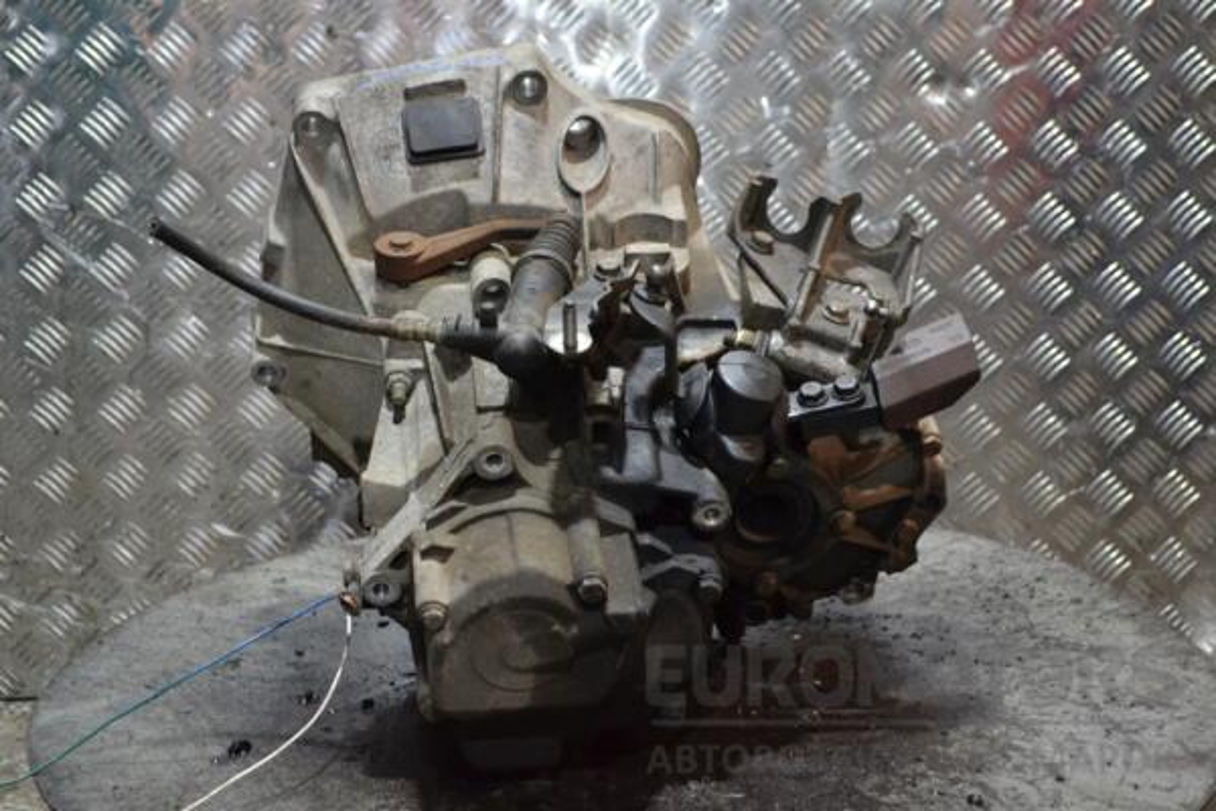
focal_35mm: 54
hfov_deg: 36.9
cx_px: 608
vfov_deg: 25.1
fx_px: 1824
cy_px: 406
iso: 1800
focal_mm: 36
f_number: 5
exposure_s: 1/30
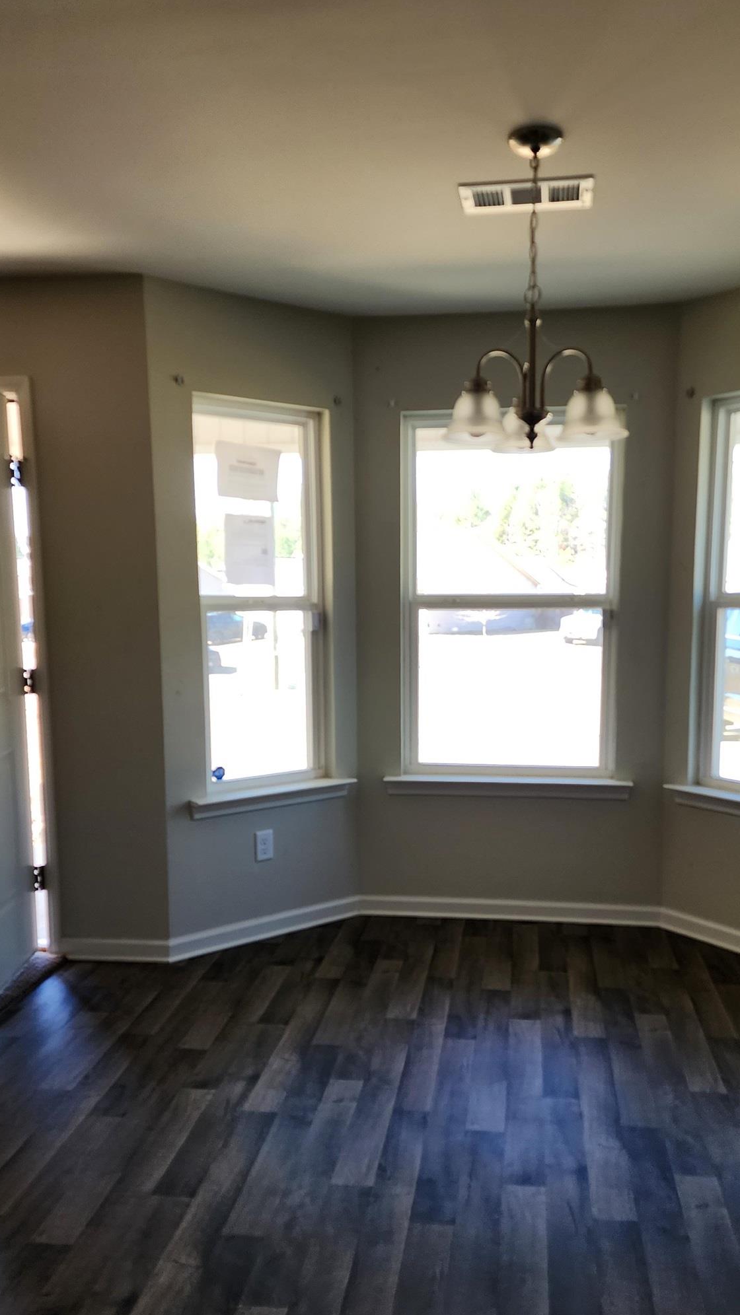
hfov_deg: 40.2
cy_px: 727
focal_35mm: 29
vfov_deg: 65.9
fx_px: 1012
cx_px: 396
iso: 100
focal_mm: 6.4
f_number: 1.8
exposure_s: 1/180
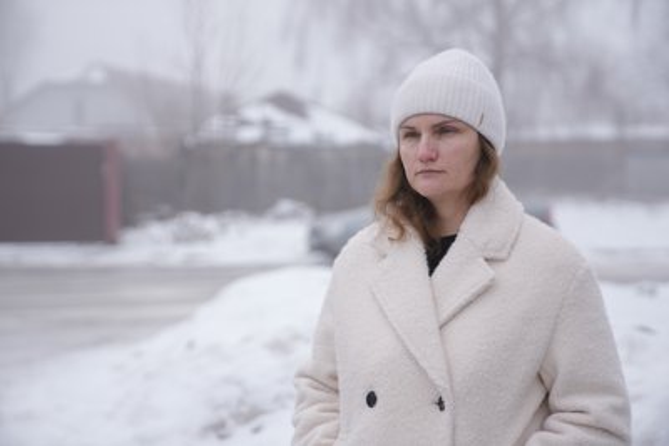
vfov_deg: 20.0
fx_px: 1264
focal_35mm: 68
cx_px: 334
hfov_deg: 29.6
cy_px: 223
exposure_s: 1/800
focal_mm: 68
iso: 125
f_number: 2.8
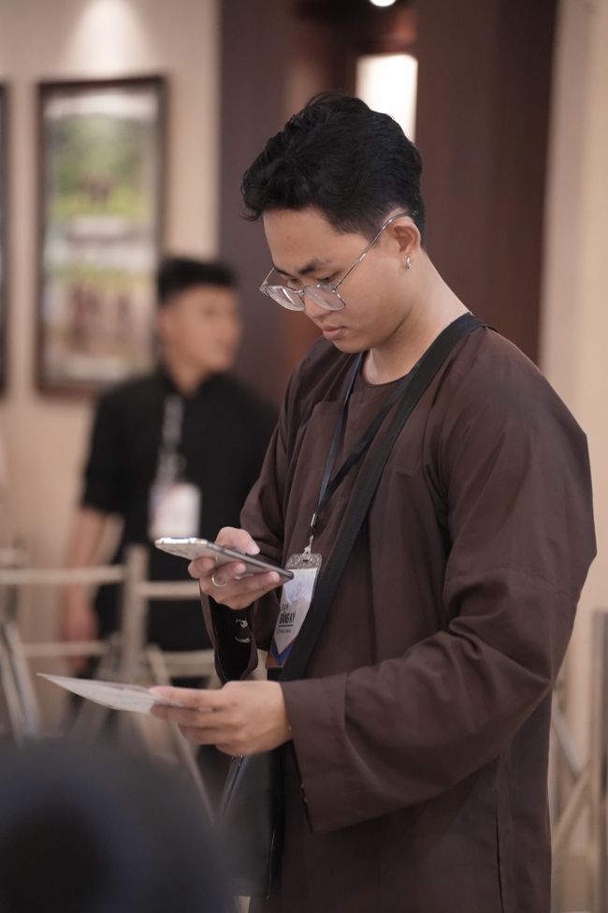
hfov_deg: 10.9
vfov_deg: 16.3
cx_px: 304
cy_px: 456
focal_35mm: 126
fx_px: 3192
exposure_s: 1/200
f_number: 2.8
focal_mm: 126
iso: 6400
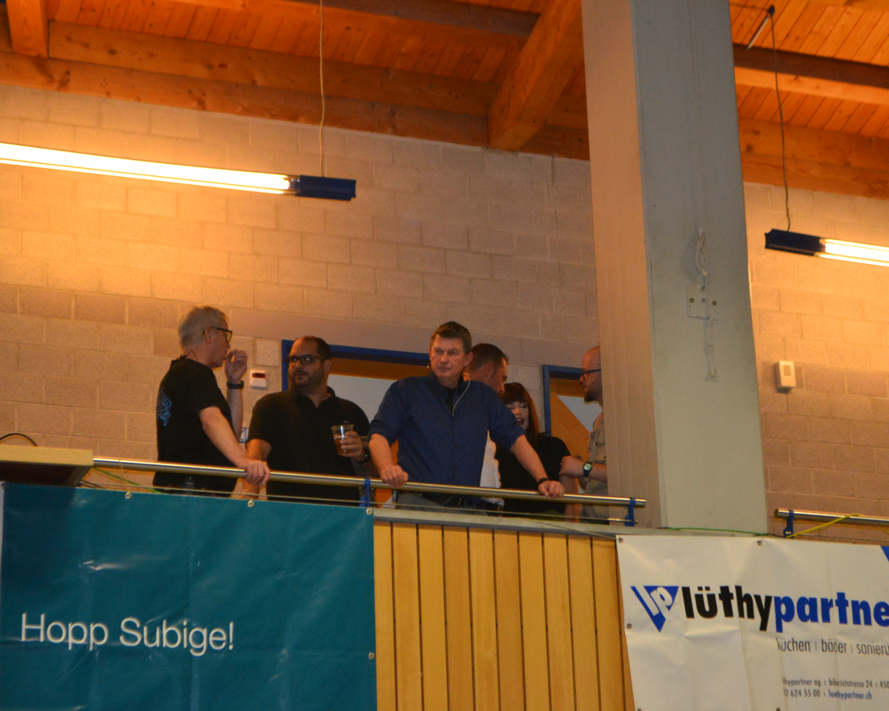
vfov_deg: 16.4
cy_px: 354
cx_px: 445
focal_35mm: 94
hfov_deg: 20.5
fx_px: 2462
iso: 1800
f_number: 5.6
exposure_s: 1/60
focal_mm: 55
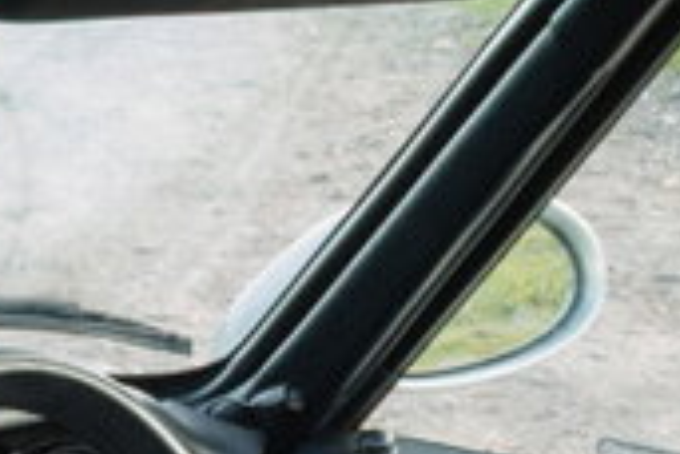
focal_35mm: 210
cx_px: -123
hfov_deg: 9.7
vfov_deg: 6.1
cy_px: 1314
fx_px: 3966
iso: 100
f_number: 14
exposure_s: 1/1.25
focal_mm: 35
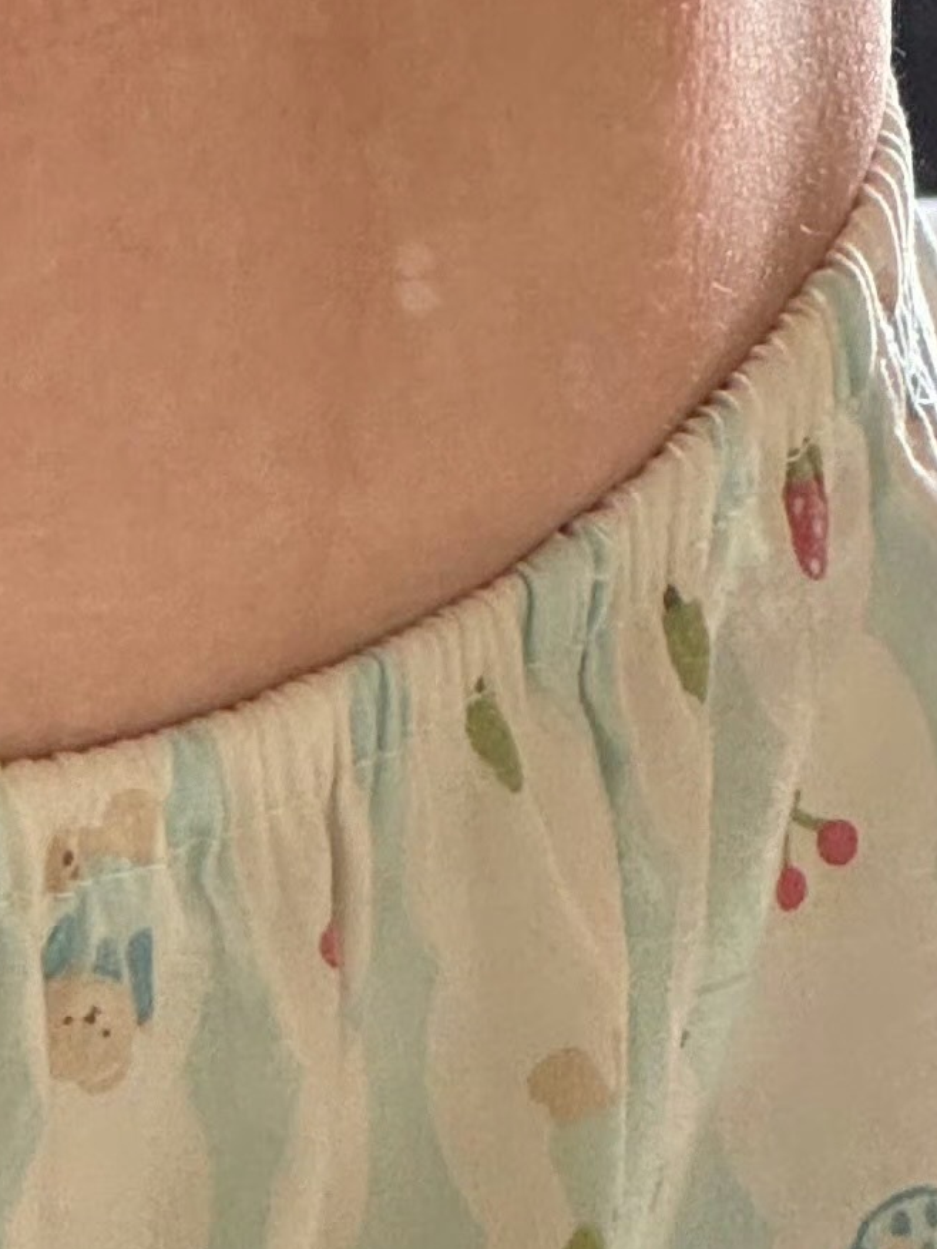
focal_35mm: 354
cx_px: -168
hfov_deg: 4.2
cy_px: -1011
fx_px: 12773
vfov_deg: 5.5
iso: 200
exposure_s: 1/68
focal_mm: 9
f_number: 2.8
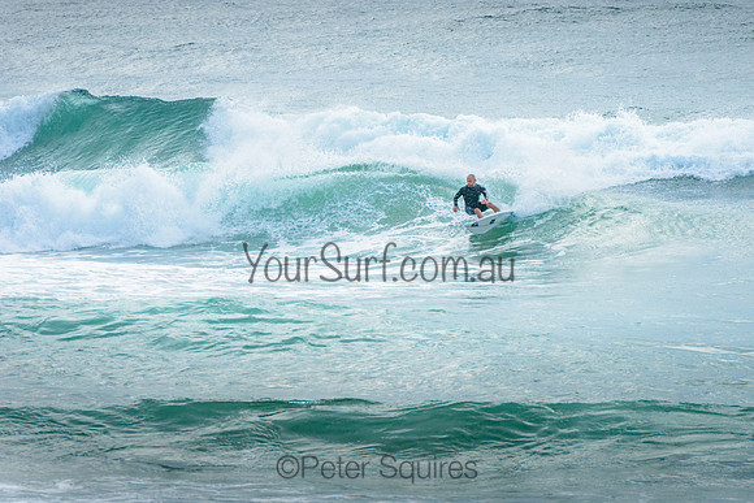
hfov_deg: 4.2
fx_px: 10274
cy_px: 195
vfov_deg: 2.8
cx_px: 462
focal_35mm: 490
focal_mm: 400
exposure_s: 1/1600
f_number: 11
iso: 800
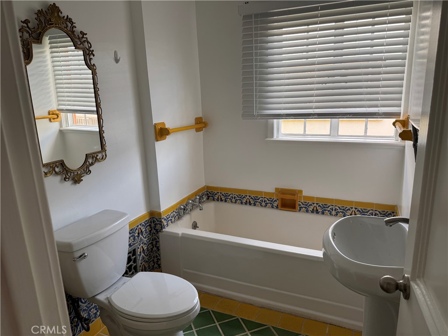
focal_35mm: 24
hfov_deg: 71.6
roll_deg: +2.0
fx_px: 311
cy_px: 168
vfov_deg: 56.8
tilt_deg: -13.4
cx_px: 224
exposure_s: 1/232
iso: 80
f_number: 1.78
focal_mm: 6.76
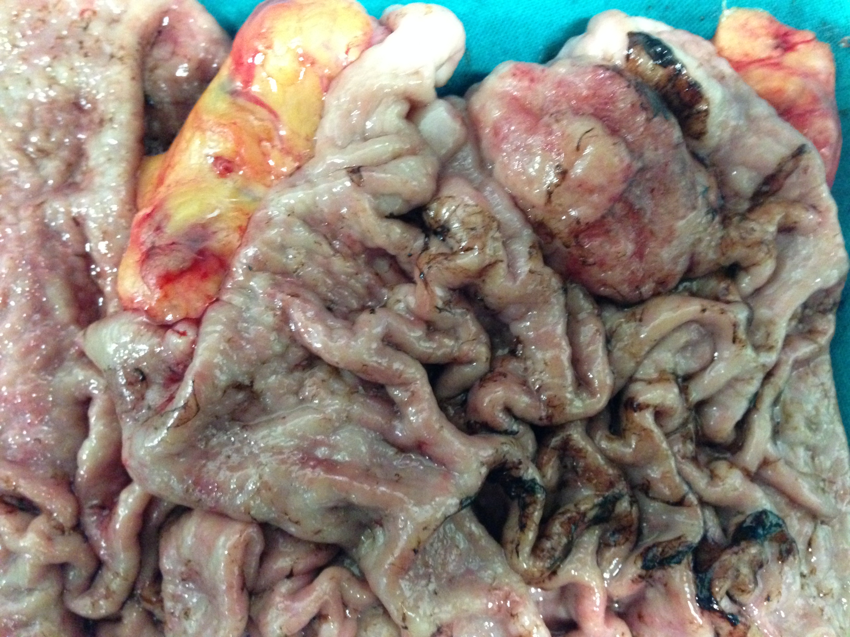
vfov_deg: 42.9
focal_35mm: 33
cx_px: 425
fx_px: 810
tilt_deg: -85.4
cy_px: 318
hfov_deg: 55.4
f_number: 2.4
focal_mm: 4.12
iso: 800
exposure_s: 1/15
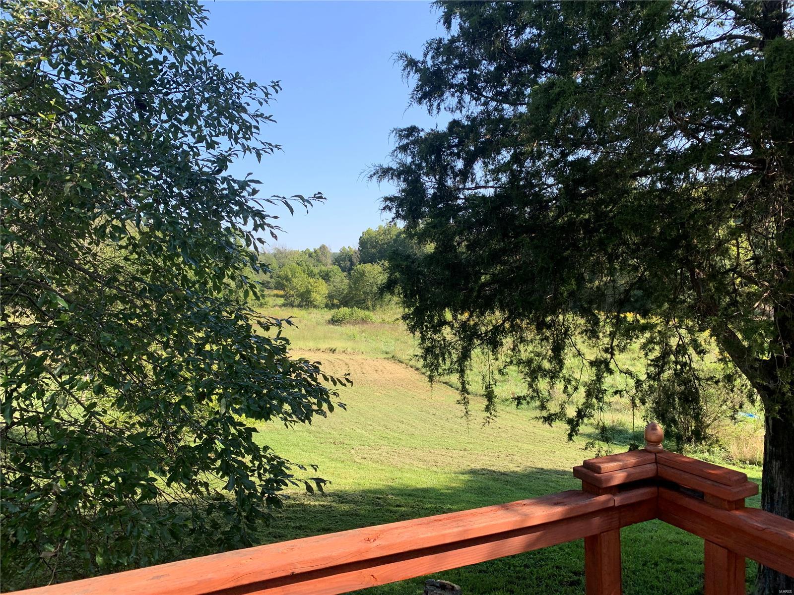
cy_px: 298
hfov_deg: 67.3
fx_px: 596
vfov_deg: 53.1
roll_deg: +1.2
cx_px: 397
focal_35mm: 26
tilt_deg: -1.6
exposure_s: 1/631
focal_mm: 4.25
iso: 25
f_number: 1.8
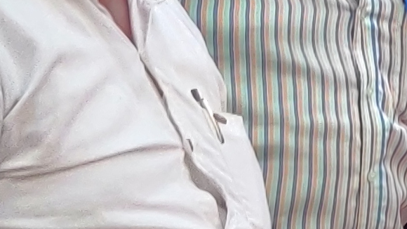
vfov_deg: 6.0
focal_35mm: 203
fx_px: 2190
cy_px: 110
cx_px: 1250
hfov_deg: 8.7
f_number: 1.75
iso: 160
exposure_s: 1/50
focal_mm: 4.75
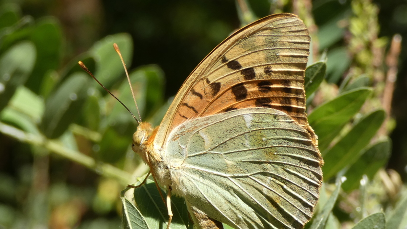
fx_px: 1123
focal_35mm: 104
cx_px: 204
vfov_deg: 11.6
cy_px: 142
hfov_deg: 20.5
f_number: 4.8
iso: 80
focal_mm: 17.1
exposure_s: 1/80
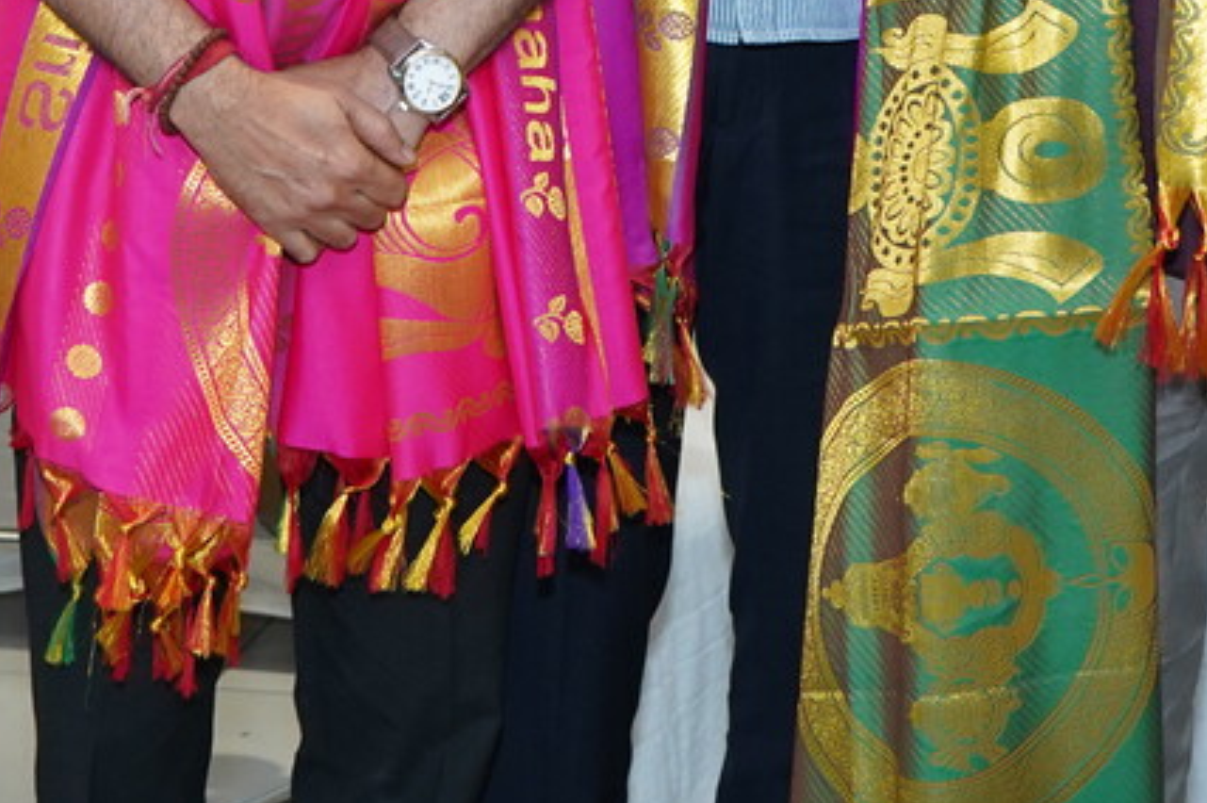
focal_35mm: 116
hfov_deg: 17.6
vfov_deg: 11.3
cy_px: -435
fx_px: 3886
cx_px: 486
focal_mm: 33
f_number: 5.6
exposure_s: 1/160
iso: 1600
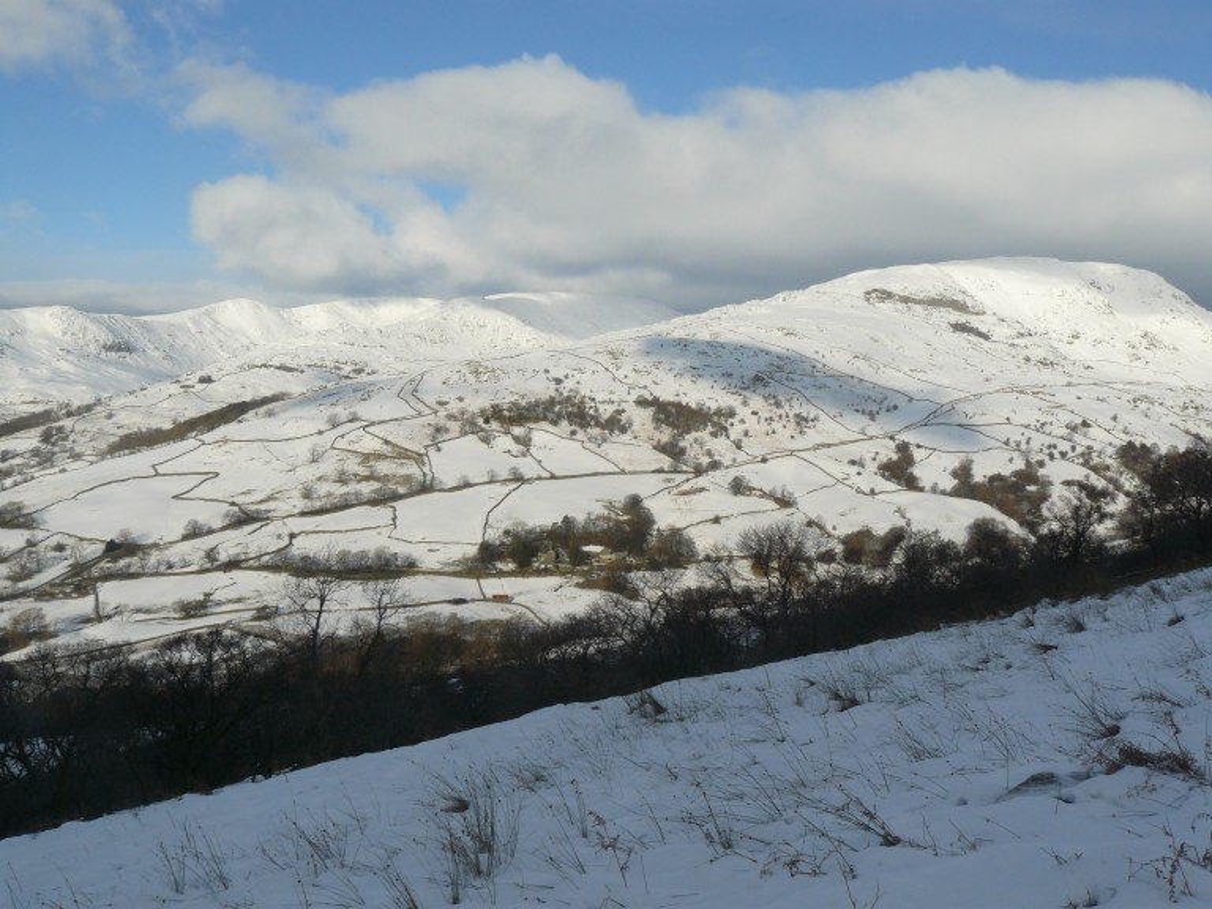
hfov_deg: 51.4
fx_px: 1260
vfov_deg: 39.7
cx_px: 606
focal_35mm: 36
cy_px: 454
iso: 100
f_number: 7.1
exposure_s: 1/400
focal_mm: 6
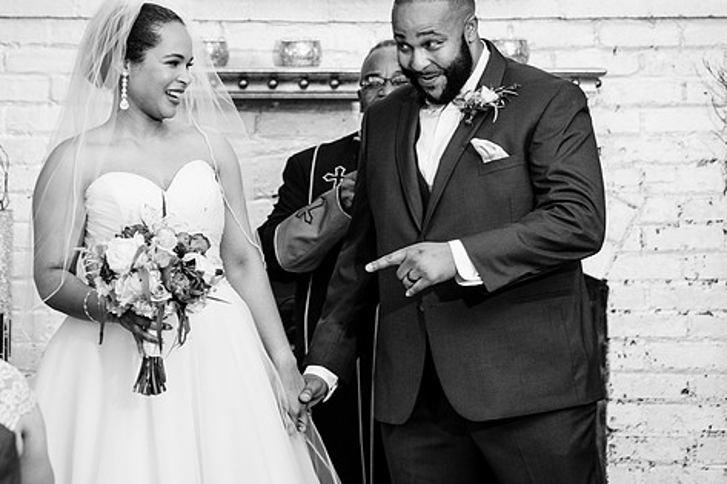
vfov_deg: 6.3
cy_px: 161
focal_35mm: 217
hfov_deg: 9.5
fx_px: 4380
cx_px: 264
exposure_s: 1/100
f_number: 4
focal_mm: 142
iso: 2000
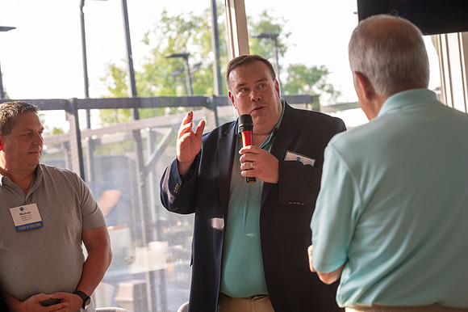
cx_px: 229
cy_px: 156
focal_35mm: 73
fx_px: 946
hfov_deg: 27.8
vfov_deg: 18.7
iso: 640
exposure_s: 1/320
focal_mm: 70
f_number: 4
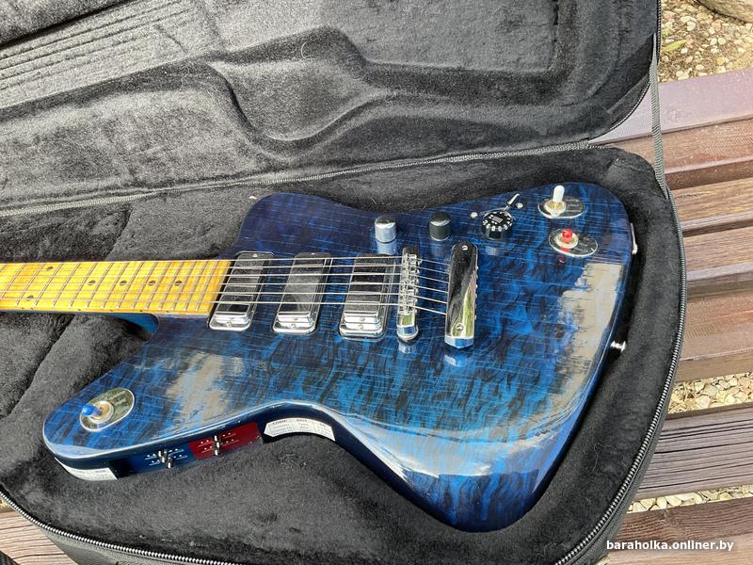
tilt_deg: -55.0
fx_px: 631
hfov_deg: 61.7
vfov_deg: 48.2
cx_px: 376
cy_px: 282
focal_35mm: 29
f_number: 1.8
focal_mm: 3
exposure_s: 1/122
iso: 32
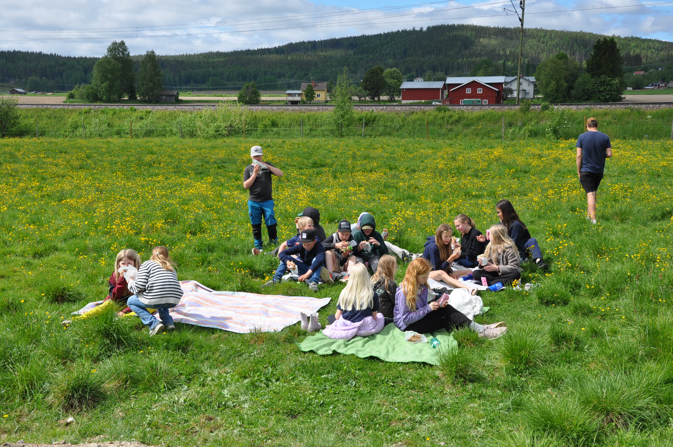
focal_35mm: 42
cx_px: 336
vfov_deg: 31.8
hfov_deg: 46.4
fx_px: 784
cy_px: 224
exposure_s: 1/400
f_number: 10
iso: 200
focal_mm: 28
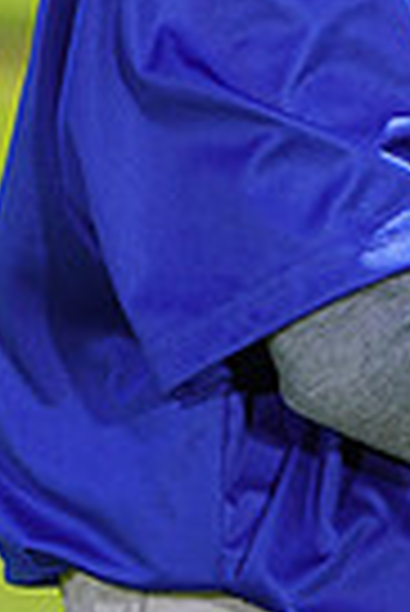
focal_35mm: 1139
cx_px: 399
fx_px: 19407
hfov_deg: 1.2
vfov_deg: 1.8
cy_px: -302
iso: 100
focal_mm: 268
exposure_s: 1/250
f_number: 8
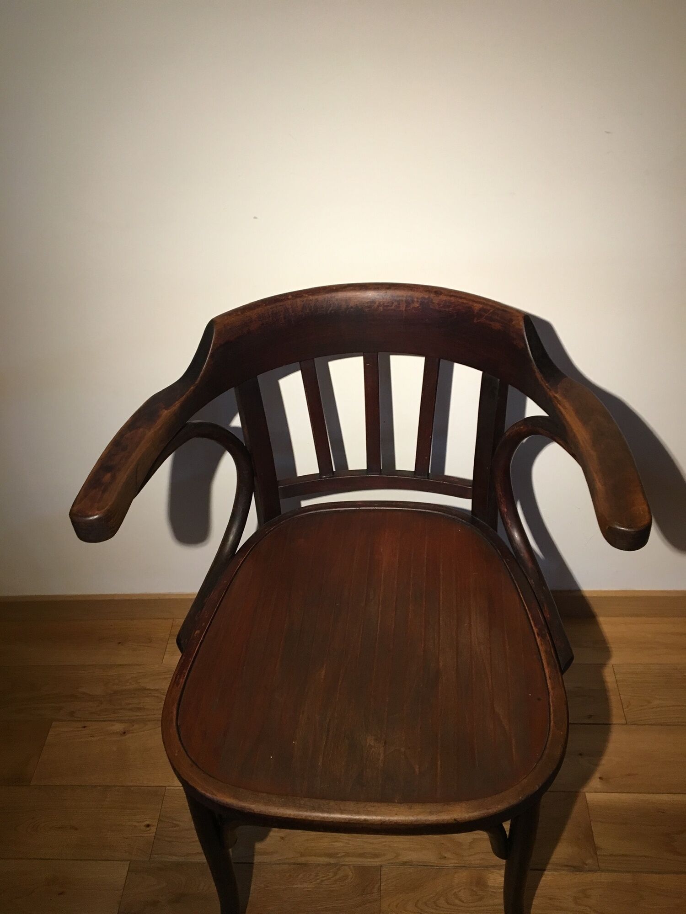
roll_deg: +6.9
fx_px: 766
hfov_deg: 48.2
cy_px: 457
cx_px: 343
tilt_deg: -40.8
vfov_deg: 61.7
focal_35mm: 29
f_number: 2.2
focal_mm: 4.15
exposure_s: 1/33
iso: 125
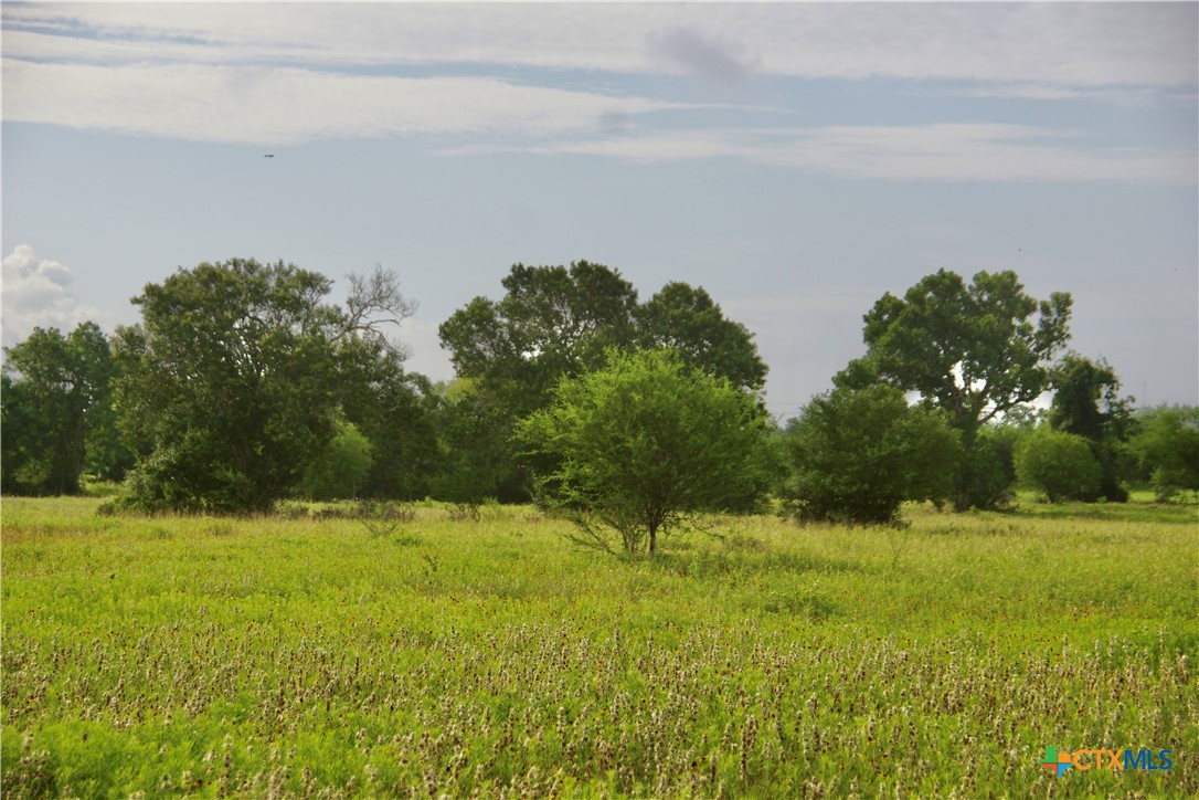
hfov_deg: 19.5
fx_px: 3497
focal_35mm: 105
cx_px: 600
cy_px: 400
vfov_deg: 13.0
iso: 100
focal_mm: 70
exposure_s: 1/640
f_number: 6.3
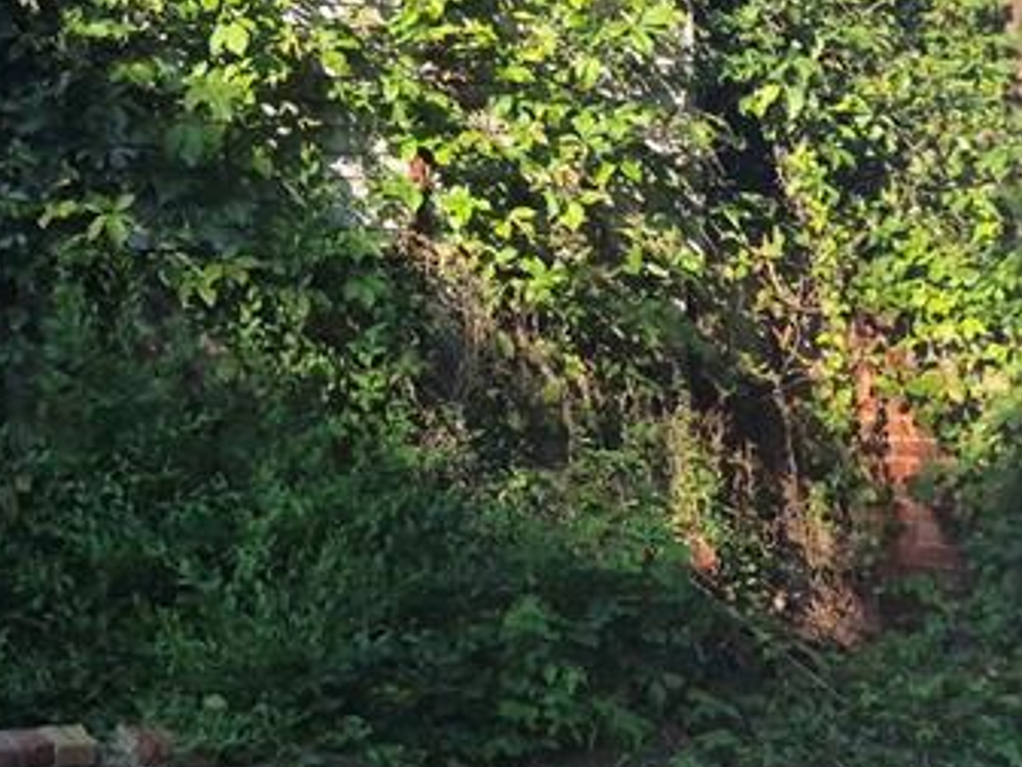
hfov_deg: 25.8
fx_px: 2067
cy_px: 33
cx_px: -88
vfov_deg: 20.5
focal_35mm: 70
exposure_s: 1/4368
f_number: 1.8
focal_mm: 5.4
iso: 80
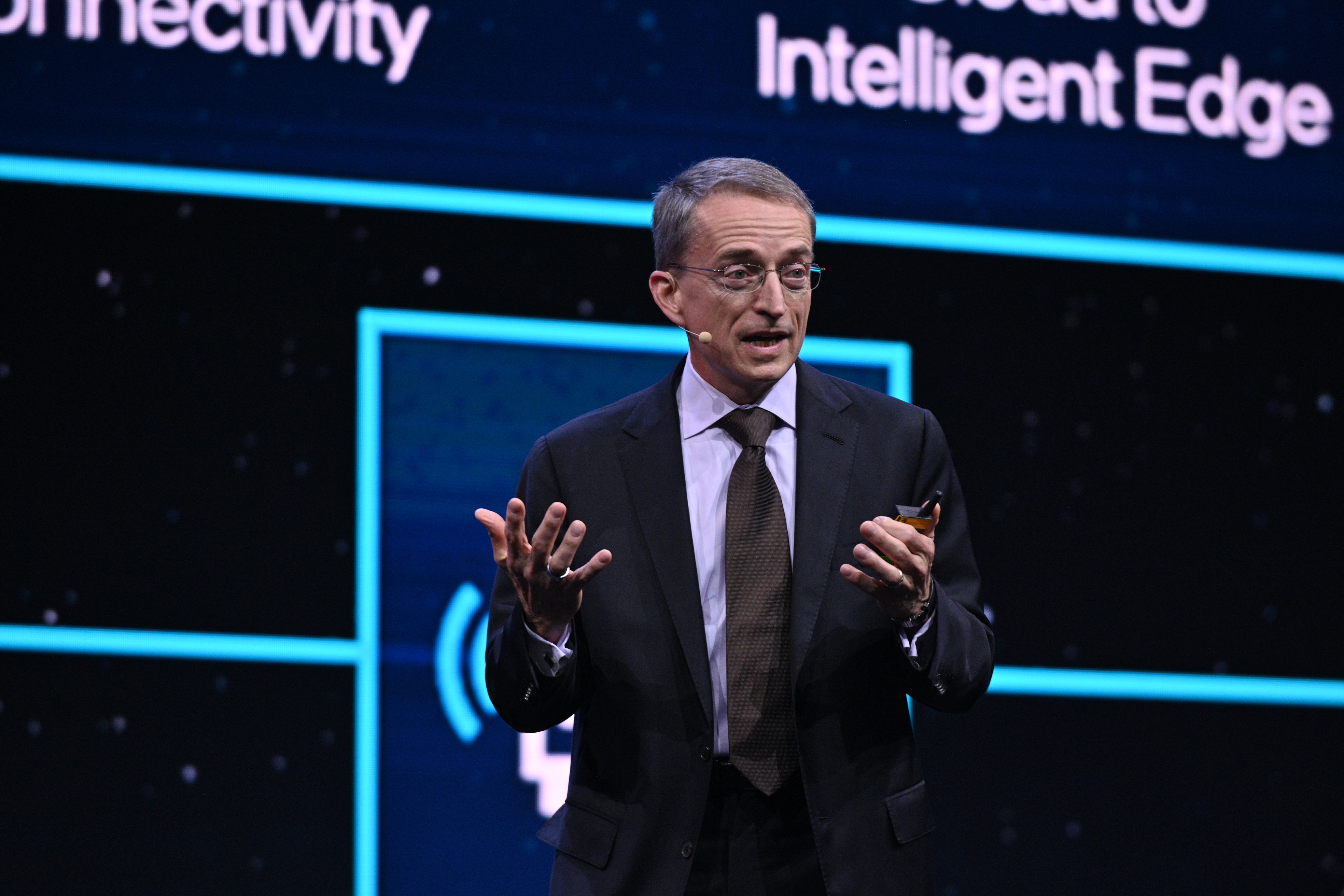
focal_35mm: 200
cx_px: 672
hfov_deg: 10.3
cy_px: 448
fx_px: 7466
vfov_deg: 6.9
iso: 1000
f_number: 4.5
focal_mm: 200
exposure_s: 1/320
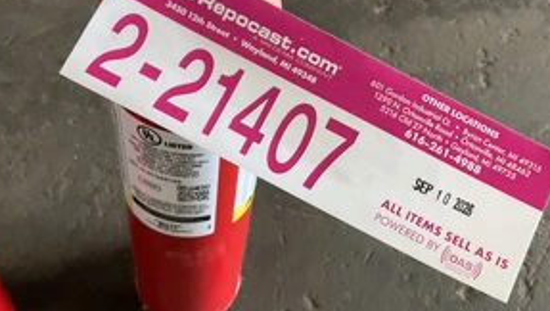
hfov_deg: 46.1
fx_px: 642
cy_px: 140
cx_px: 333
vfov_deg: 27.2
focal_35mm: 44
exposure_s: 1/60
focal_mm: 3
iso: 160
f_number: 1.8
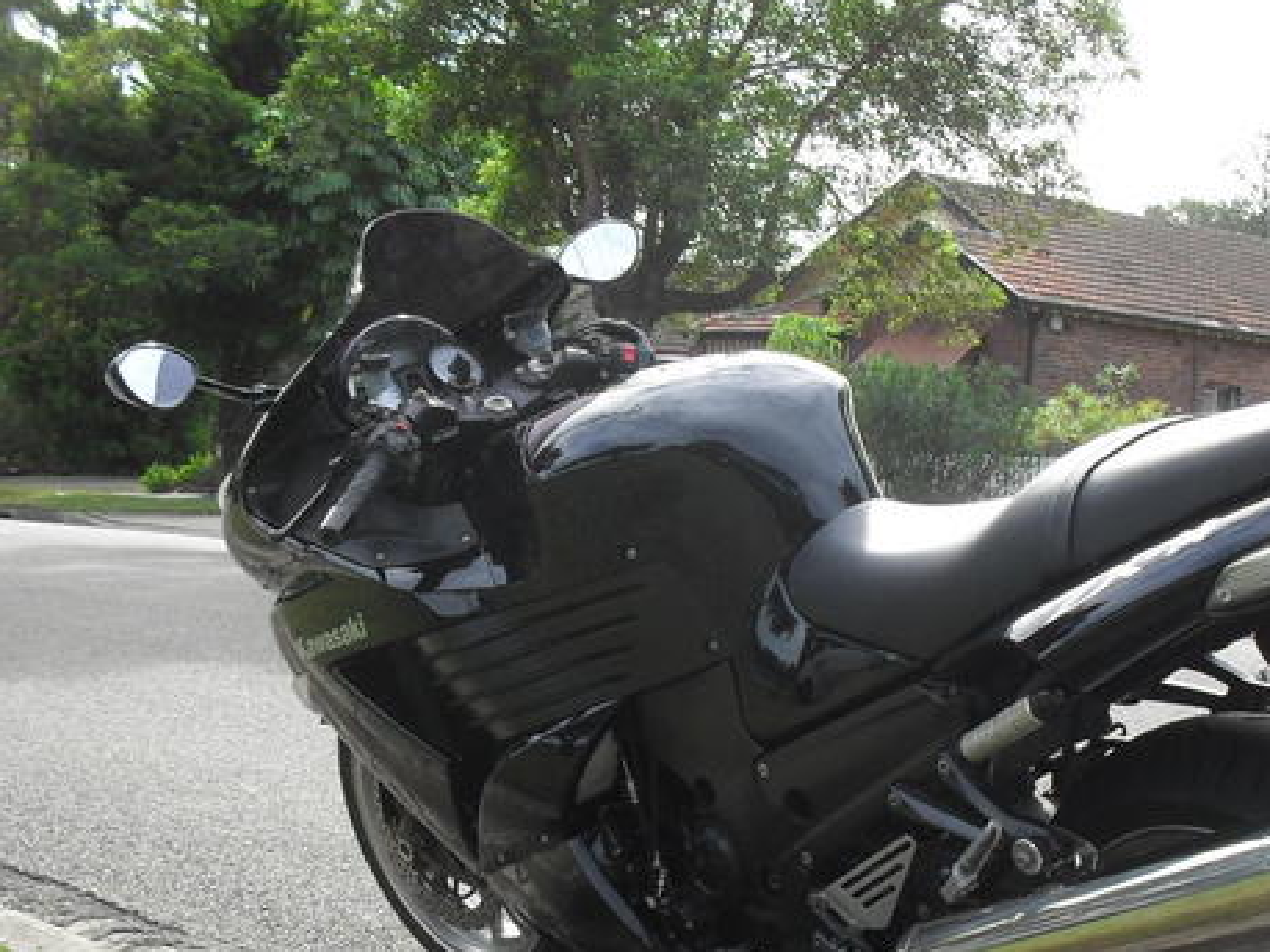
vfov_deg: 23.7
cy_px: 750
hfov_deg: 31.5
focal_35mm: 61
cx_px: 794
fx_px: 2237
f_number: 3.2
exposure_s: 1/500
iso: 100
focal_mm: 6.3
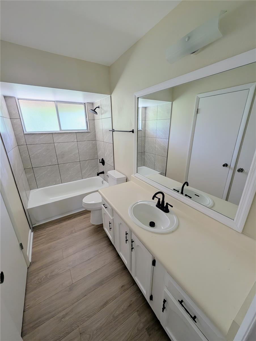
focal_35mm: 12
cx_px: 128
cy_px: 170
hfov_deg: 94.6
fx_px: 118
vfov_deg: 110.5
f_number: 1.95
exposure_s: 1/36.5
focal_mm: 2.23
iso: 62
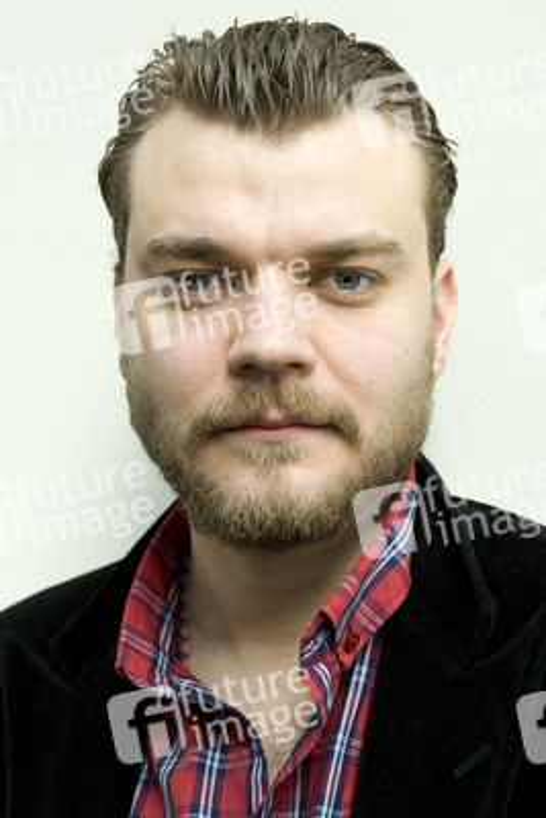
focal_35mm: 48
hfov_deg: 28.1
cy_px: 409
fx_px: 1091
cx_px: 273
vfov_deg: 41.1
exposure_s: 1/200
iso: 800
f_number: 4
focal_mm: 48
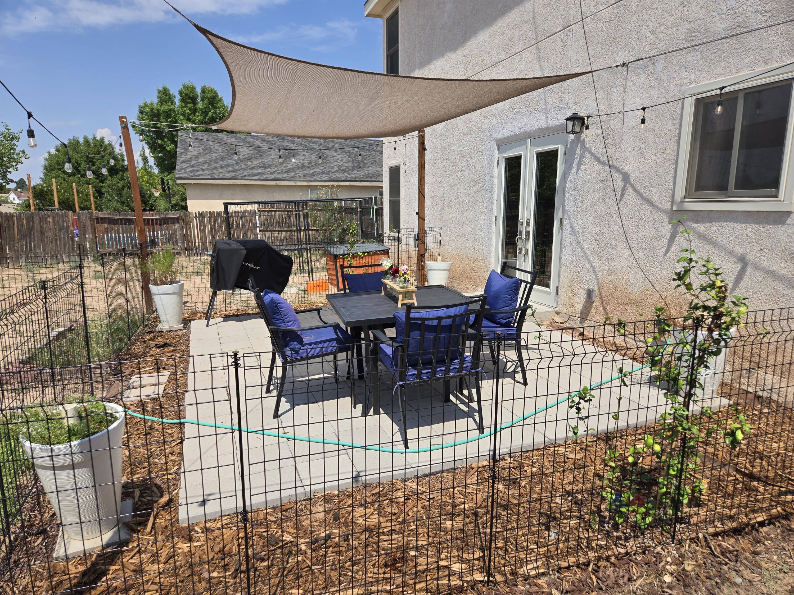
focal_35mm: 23
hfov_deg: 73.9
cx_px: 397
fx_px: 528
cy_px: 298
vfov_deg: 58.9
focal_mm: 5.4
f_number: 1.8
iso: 25
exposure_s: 1/2443
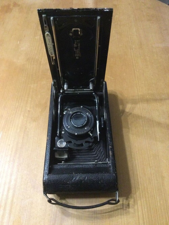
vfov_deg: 58.3
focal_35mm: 31
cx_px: 84
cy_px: 112
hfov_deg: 45.4
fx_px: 202
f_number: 2.4
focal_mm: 3.3
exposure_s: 1/17
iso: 320
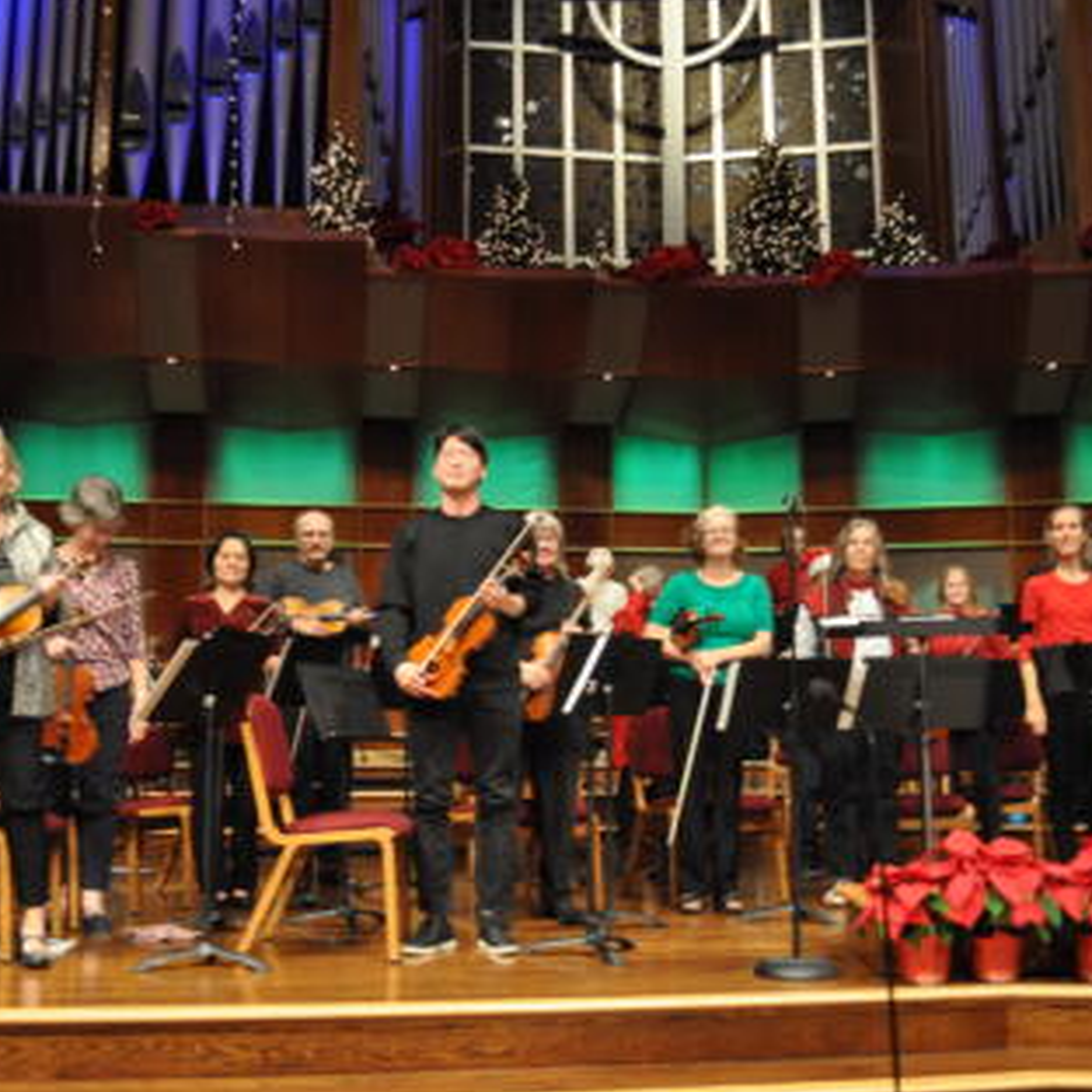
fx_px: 1392
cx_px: 502
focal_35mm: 39
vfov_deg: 42.8
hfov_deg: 42.8
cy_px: 546
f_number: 3.8
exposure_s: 1/40
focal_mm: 20
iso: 800
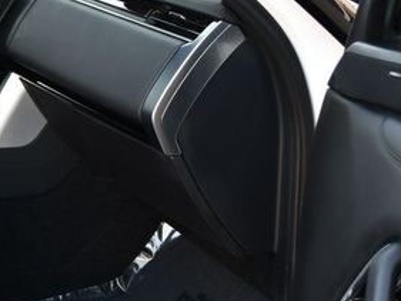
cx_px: -43
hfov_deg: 23.2
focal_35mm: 79
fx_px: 916
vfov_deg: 18.7
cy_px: 168
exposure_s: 1/250
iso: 400
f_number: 3.5
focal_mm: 18
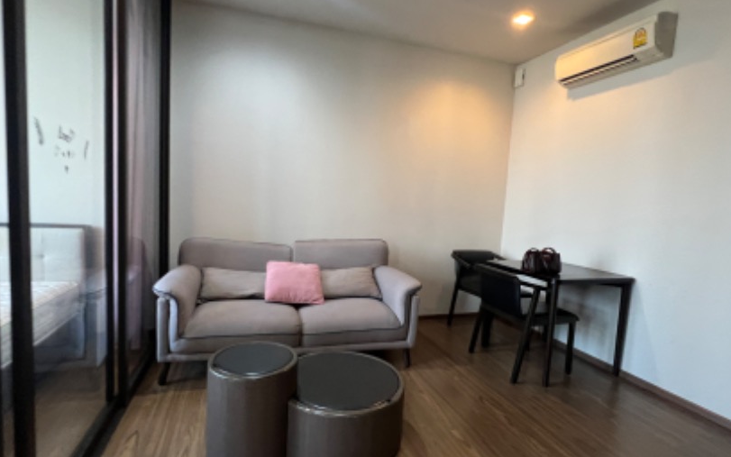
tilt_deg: -5.5
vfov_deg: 68.0
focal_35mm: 17
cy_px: 233
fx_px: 339
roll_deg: +0.1
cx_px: 358
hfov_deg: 94.3
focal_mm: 1.57
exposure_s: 1/50
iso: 250
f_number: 1.8
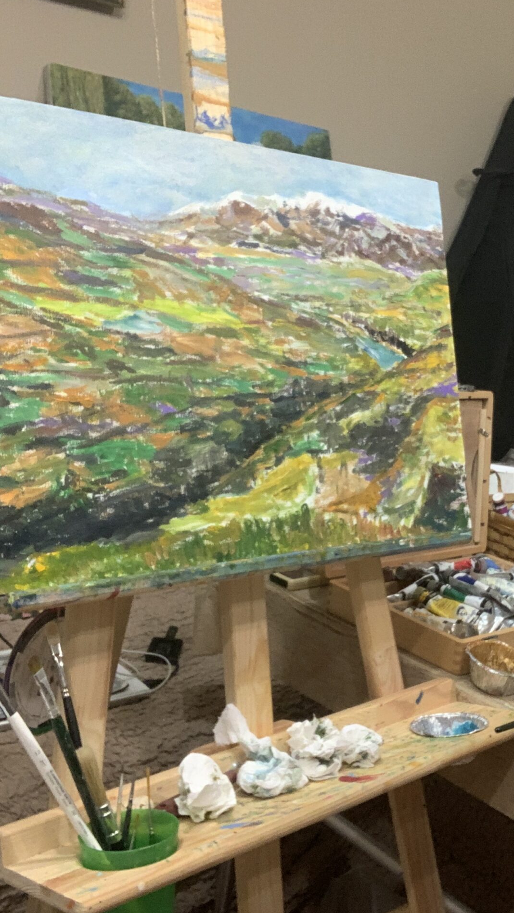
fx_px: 1139
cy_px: 456
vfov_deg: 43.7
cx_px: 423
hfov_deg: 24.9
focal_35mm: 47
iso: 250
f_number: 2.2
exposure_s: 1/33
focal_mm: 2.87
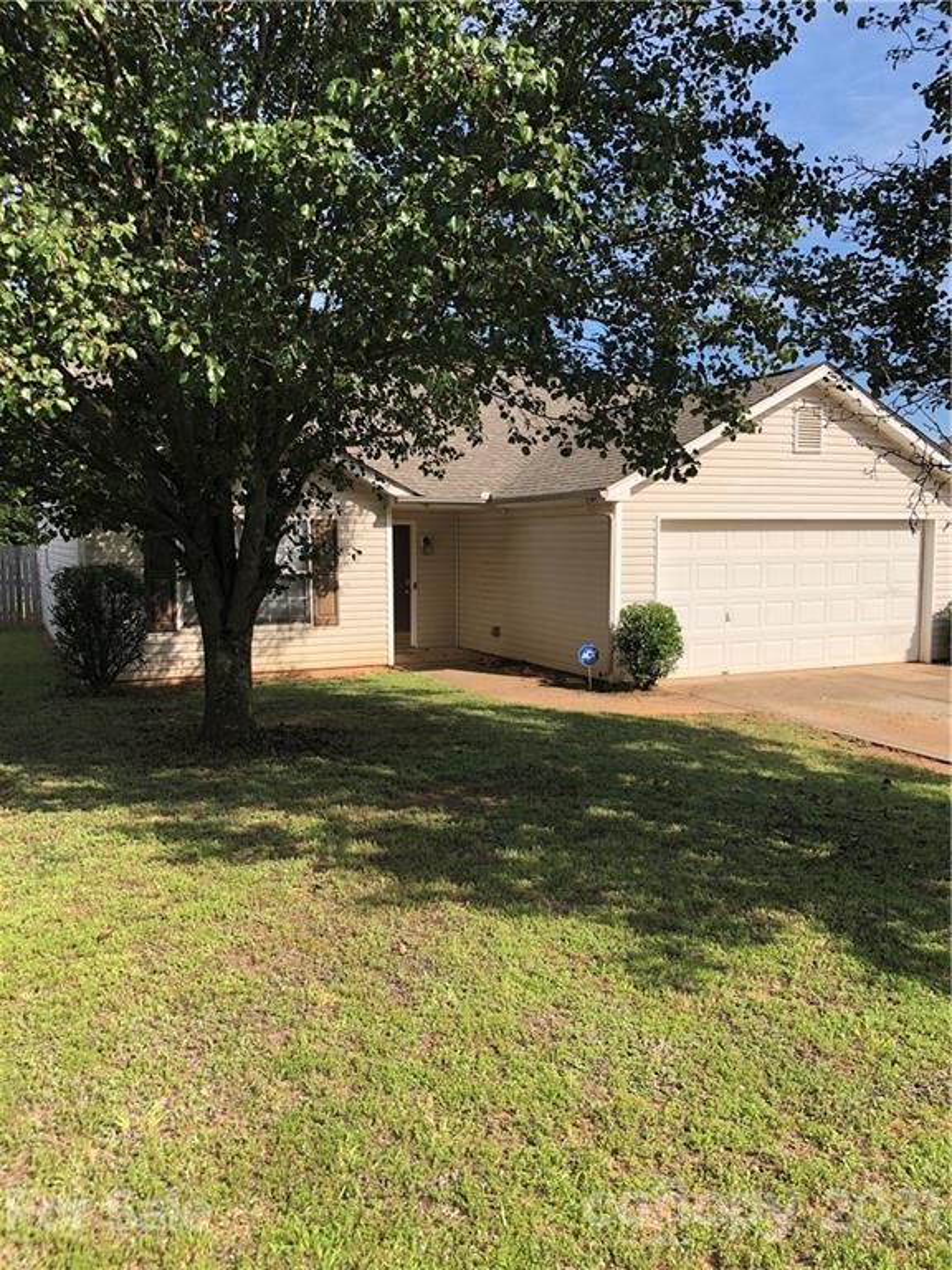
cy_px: 635
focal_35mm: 28
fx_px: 1027
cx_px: 476
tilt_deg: -3.9
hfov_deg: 49.7
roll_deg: +0.6
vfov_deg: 63.4
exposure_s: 1/1000
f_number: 1.8
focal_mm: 3.99
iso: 20
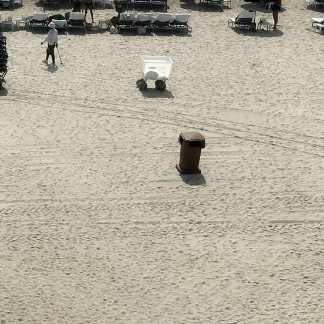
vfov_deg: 14.2
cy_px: 177
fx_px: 1303
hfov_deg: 13.8
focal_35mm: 123
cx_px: -58
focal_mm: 6.86
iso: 64
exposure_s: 1/9804
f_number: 1.78
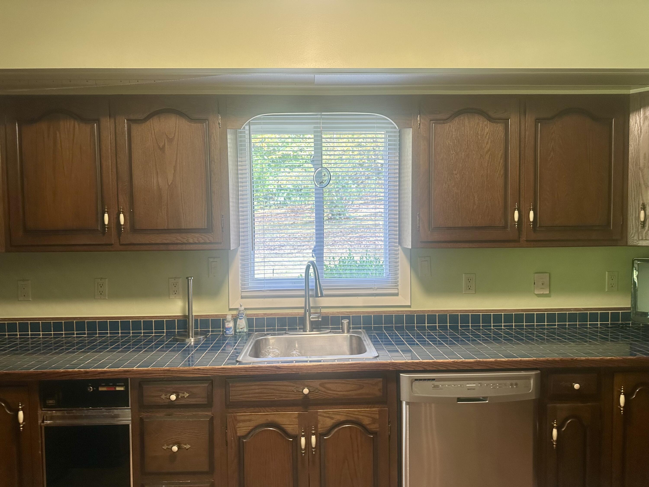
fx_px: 450
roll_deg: +0.6
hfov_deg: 71.6
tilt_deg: -2.1
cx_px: 324
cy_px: 244
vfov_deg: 56.8
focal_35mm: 24
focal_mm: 6.86
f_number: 1.78
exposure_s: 1/60
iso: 125
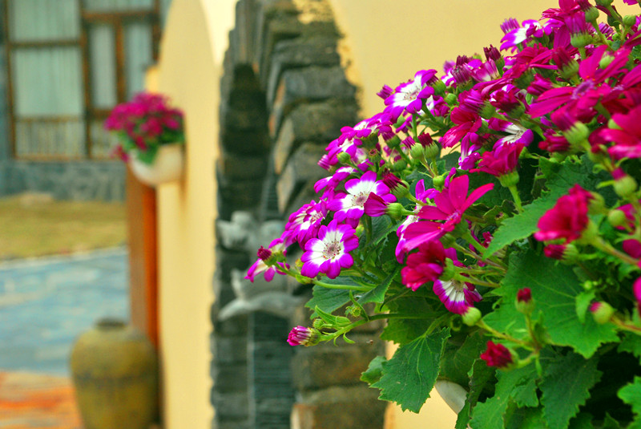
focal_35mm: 69
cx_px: 320
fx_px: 1230
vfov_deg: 19.8
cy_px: 214
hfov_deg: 29.2
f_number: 9
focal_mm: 46
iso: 400
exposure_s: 1/320
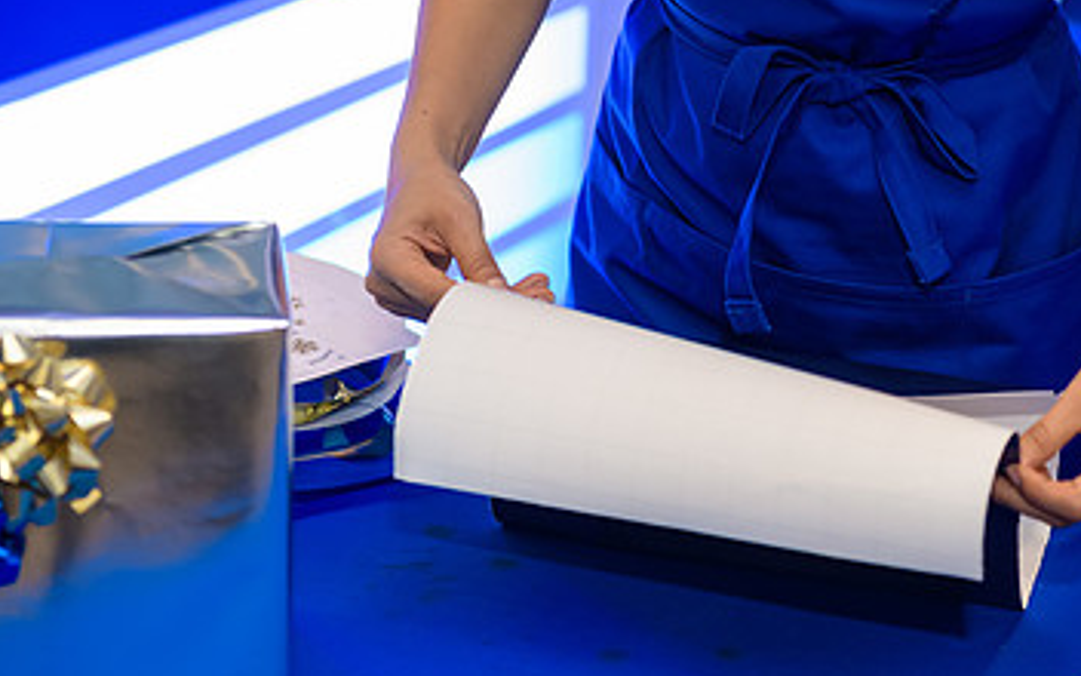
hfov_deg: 21.9
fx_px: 2769
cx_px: 783
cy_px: 404
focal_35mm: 94
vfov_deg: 13.9
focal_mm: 56
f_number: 3.2
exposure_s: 1/125
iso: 800
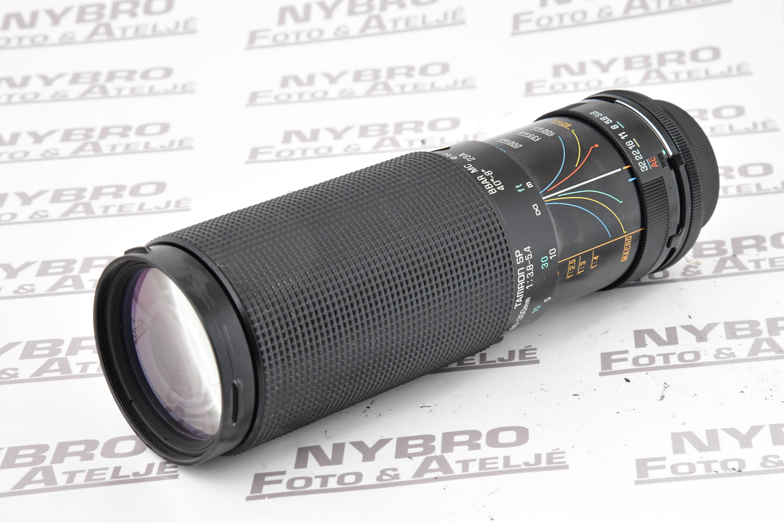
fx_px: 2613
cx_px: 392
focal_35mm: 120
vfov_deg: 11.4
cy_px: 262
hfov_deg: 17.1
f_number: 16
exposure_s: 1/100
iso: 3200
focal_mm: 120
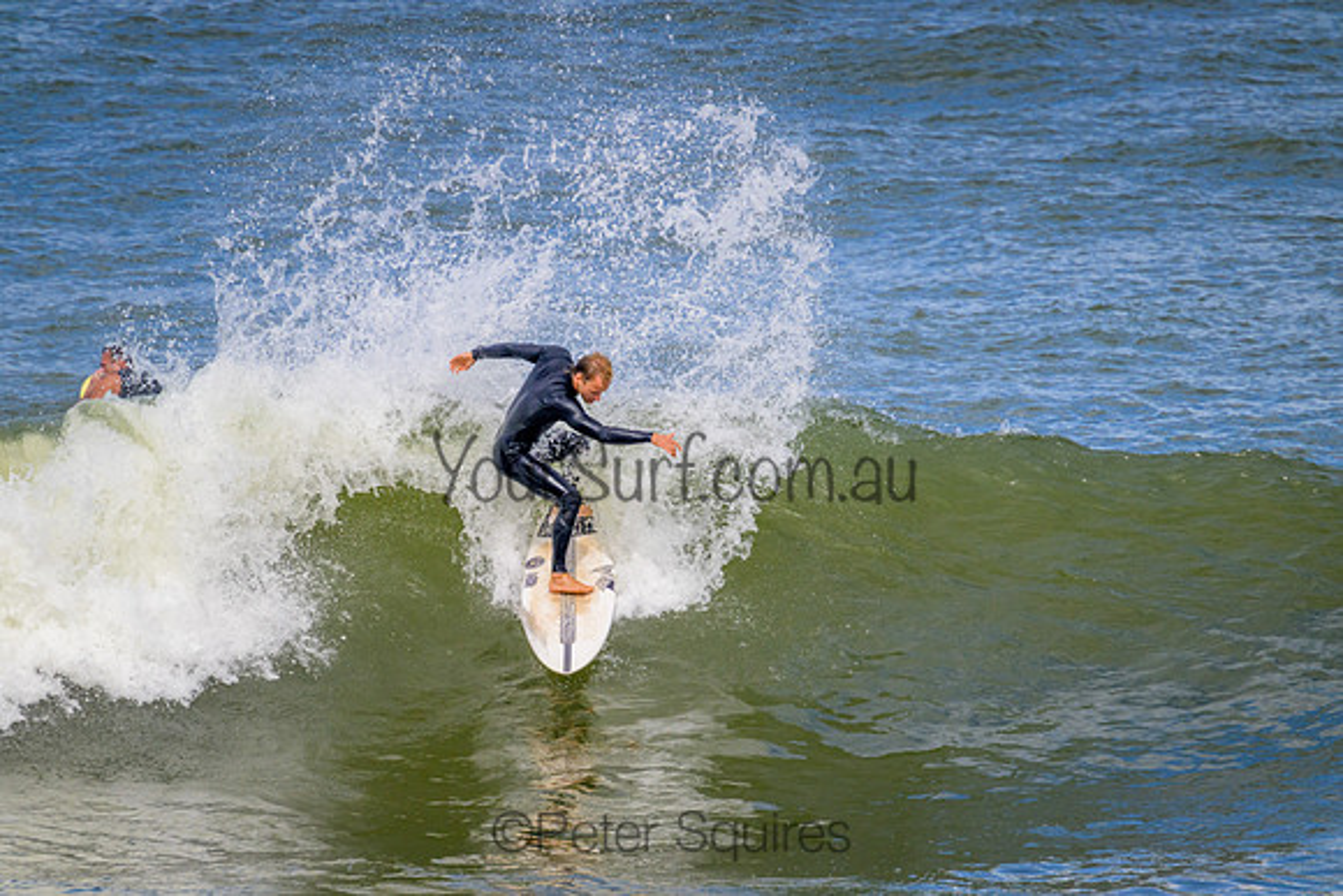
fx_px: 29850
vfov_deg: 1.7
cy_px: 448
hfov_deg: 2.6
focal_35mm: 800
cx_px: 672
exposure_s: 1/2000
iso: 800
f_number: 11
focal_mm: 800
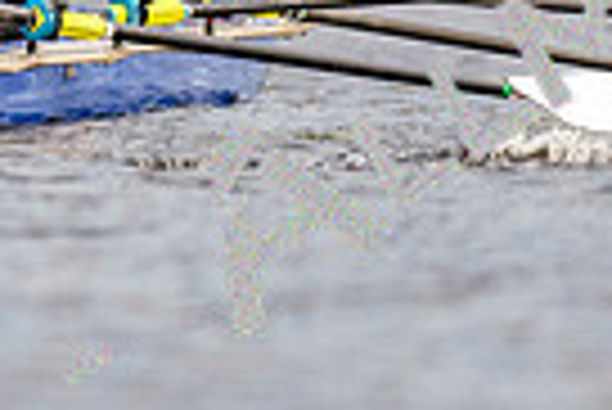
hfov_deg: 0.8
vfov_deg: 0.5
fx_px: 43566
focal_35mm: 2560
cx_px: -176
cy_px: -88
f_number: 4
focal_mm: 600
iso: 2500
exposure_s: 1/2500
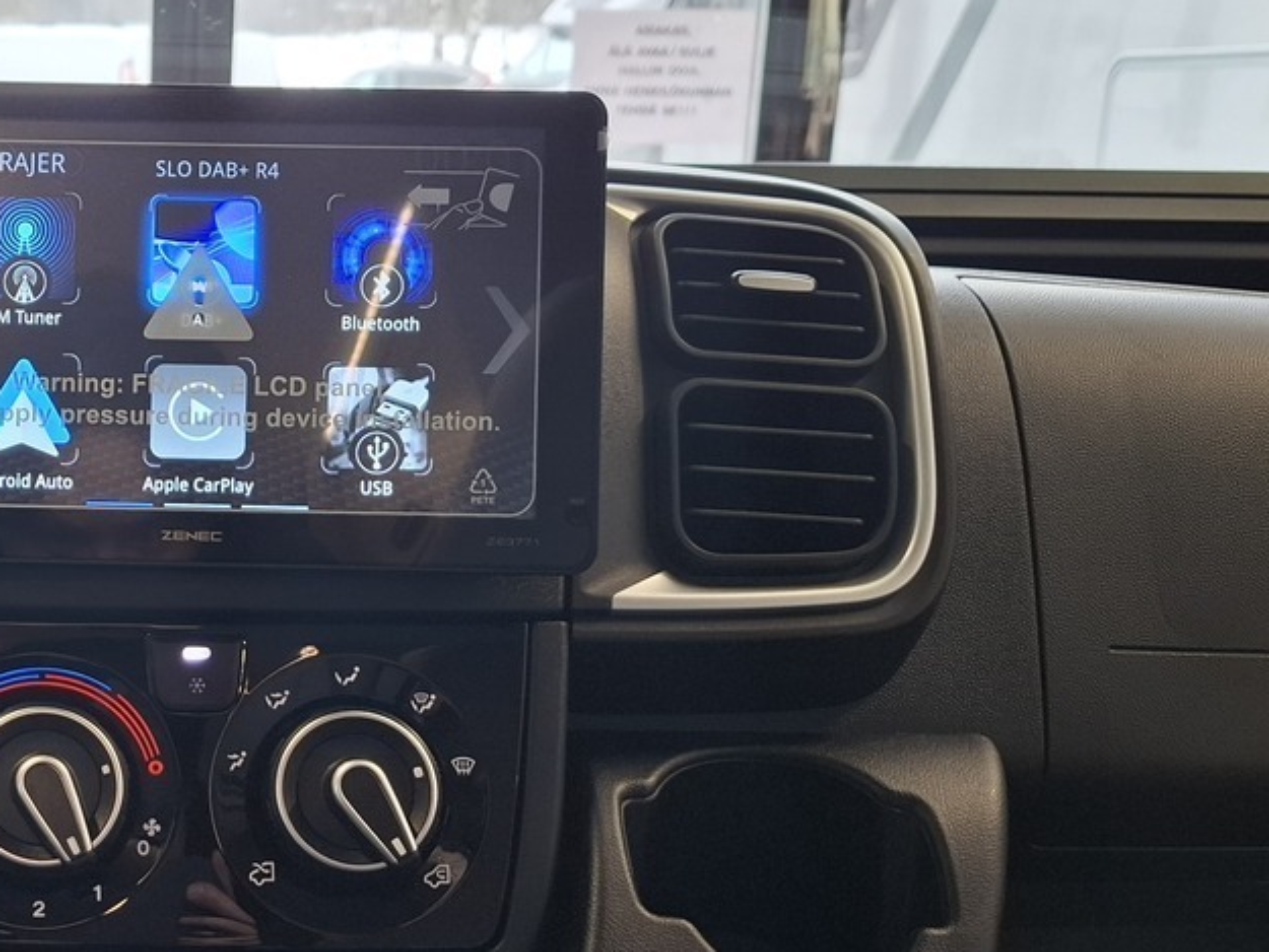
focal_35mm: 53
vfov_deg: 27.4
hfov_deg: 33.5
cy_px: 621
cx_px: 39
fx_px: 1943
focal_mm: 5.54
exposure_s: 1/50
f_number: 1.8
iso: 200
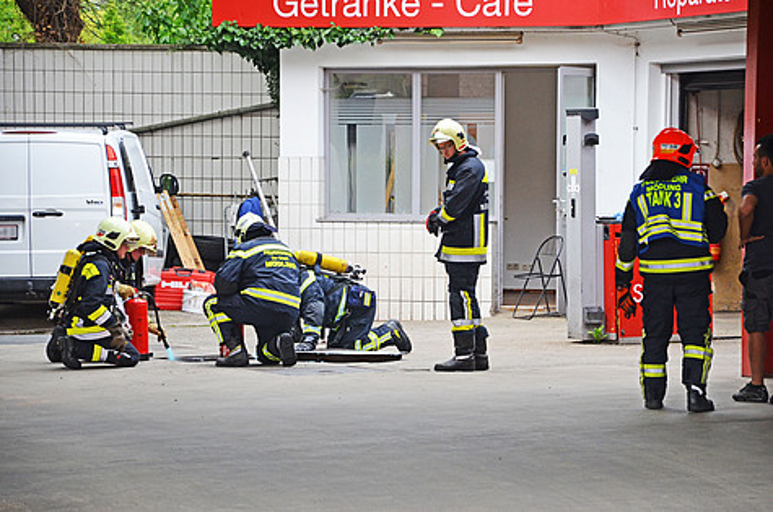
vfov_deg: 8.7
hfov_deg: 13.1
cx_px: 386
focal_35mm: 158
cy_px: 256
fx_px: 3376
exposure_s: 1/60
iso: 640
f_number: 5.6
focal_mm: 105
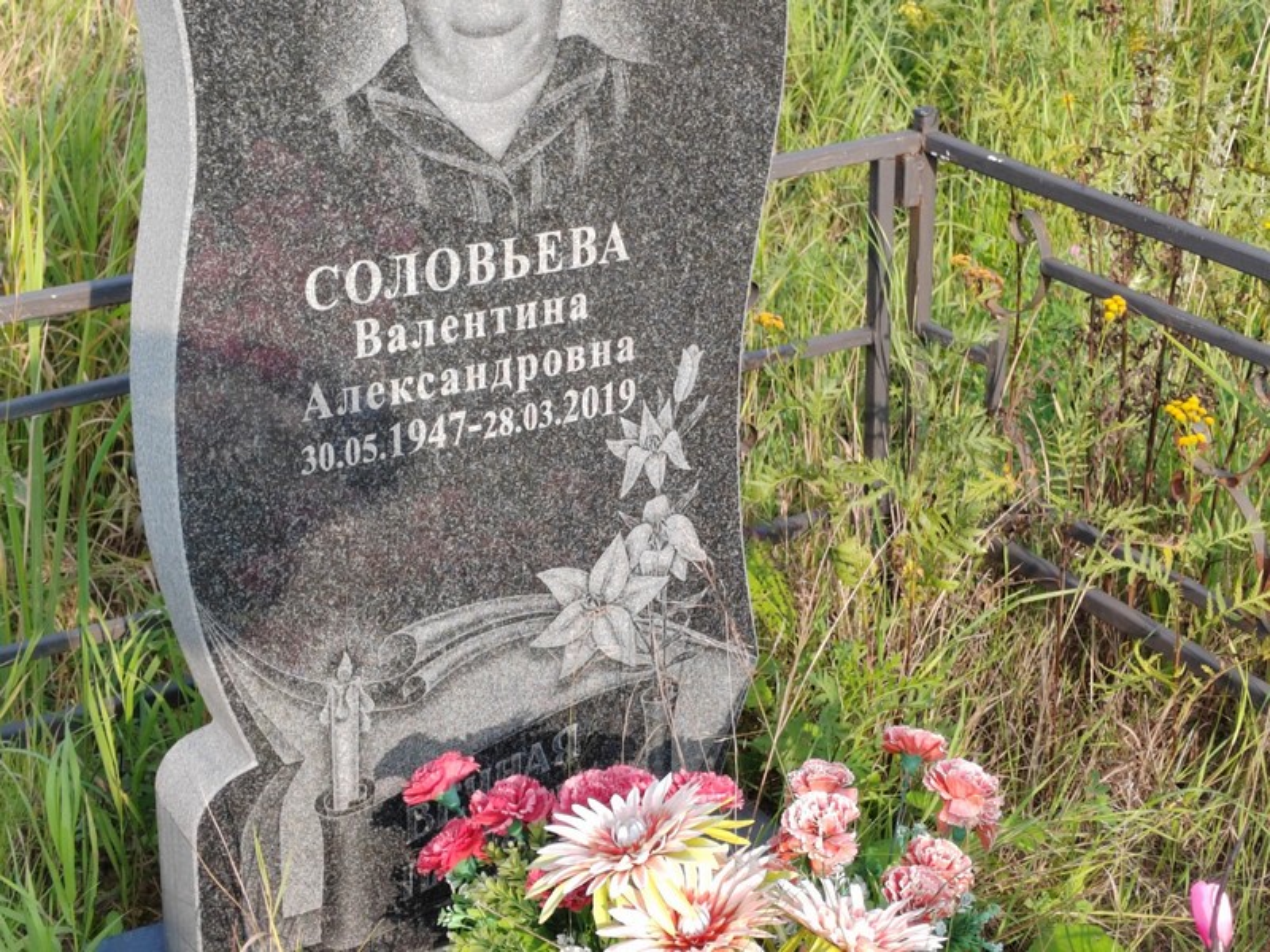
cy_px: 476
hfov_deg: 29.4
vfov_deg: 22.3
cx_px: 635
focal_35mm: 66
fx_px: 2421
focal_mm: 5.52
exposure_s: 1/340
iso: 100
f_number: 1.9
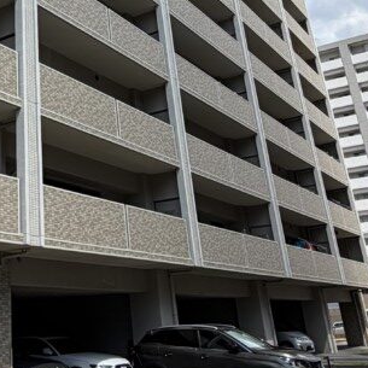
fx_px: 625
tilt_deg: +26.1
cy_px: 37
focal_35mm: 52
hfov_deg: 31.5
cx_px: 47
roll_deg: +1.9
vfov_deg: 31.3
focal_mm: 2.22
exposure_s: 1/770
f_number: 2.2
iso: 25
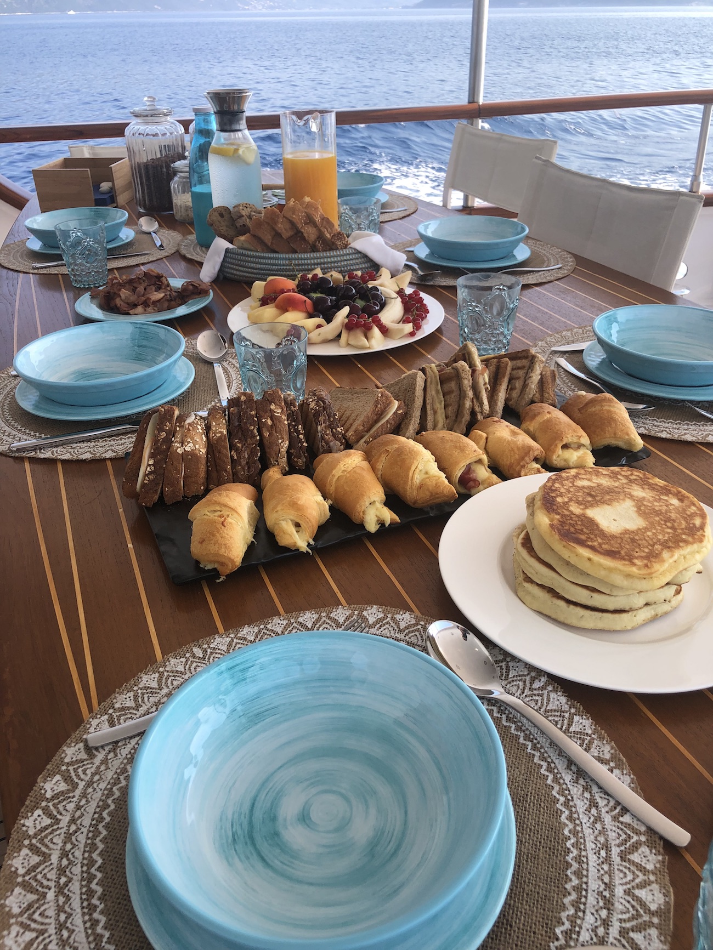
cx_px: 356
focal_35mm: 28
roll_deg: +2.2
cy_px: 475
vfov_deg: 63.4
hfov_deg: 49.8
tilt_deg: -30.3
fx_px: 769
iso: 20
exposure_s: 1/714
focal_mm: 4
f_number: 1.8
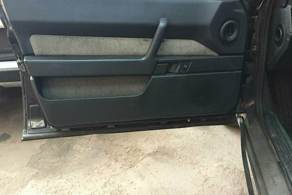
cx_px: 146
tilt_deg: -24.9
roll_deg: +5.0
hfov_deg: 60.3
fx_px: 251
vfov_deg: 42.3
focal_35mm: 31
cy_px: 104
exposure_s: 1/25
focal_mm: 4.15
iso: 250
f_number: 2.2
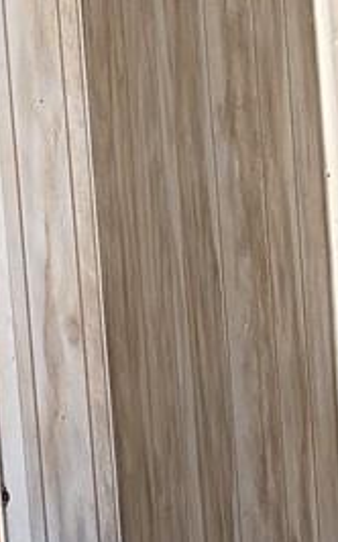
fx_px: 1225
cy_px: 422
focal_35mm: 83
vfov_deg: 24.6
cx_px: 468
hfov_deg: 14.9
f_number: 1.9
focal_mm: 2.2
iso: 160
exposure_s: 1/120
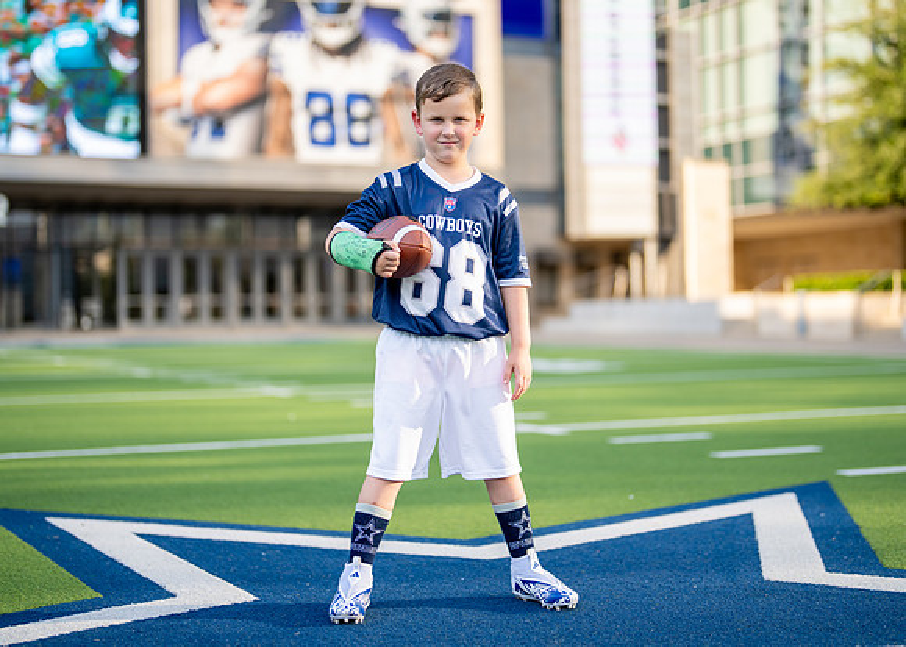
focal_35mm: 60
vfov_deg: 23.5
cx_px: 463
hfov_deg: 32.6
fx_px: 1551
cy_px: 298
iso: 100
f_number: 1.2
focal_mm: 50
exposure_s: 1/2000
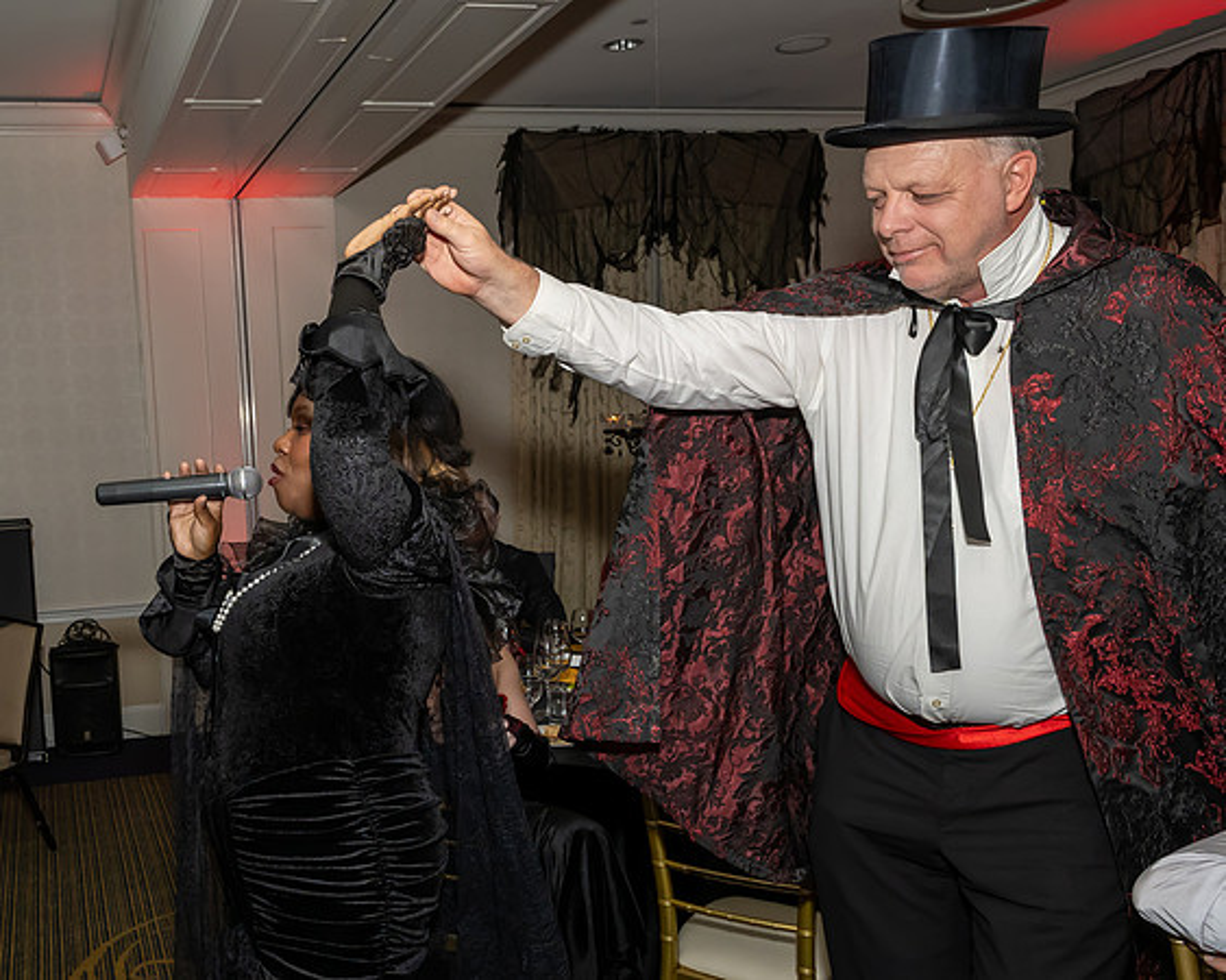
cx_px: 361
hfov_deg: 52.5
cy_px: 570
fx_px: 1201
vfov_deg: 44.2
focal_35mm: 33
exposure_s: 1/250
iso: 800
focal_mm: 17
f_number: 7.1
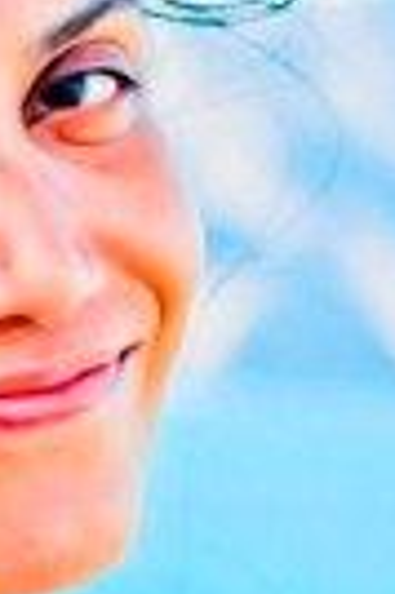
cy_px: 563
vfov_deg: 5.8
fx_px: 5808
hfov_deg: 3.9
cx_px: 80
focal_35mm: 352
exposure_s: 1/500
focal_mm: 70
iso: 400
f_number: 5.6
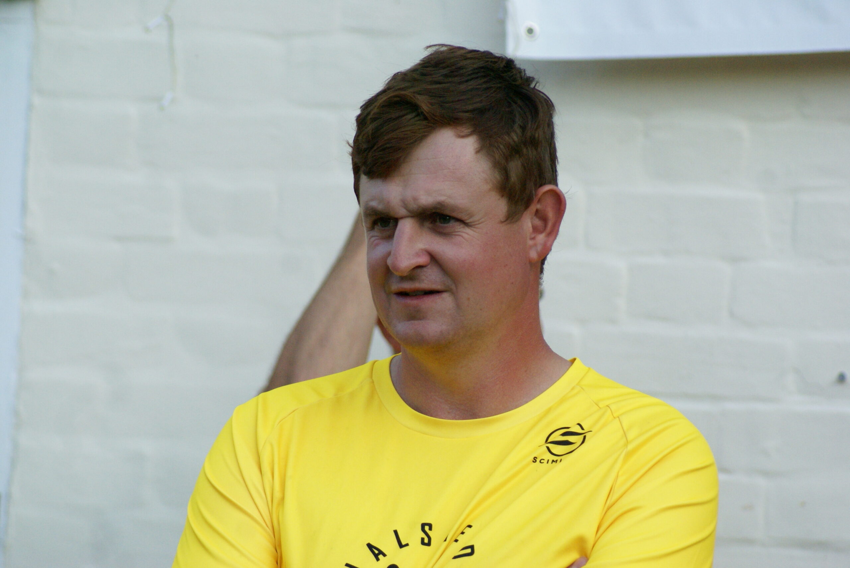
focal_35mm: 315
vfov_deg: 4.4
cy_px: 284
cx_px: 425
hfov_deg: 6.5
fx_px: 7443
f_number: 5.6
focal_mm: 210
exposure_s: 1/500
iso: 500
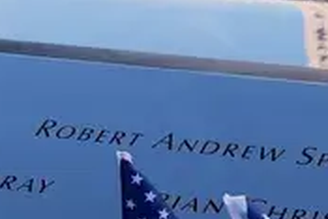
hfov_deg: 13.2
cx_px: 512
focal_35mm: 146
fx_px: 1331
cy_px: 66
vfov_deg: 9.4
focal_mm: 25
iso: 400
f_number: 2.8
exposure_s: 1/750
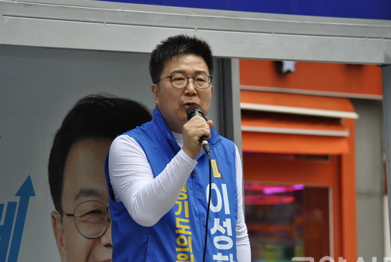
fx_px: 2143
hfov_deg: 10.4
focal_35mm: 197
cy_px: 145
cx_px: 186
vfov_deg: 7.0
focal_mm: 110
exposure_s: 1/1000
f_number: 4.8
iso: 140
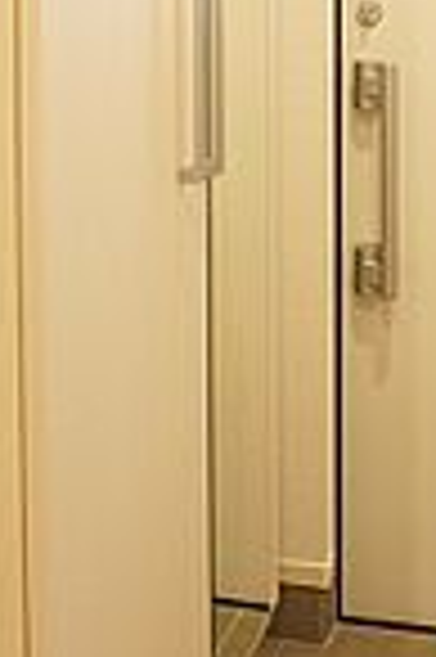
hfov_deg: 17.2
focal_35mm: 79
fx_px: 1438
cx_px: 281
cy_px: 36
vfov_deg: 24.8
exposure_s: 1/60
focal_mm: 16
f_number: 4
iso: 1600
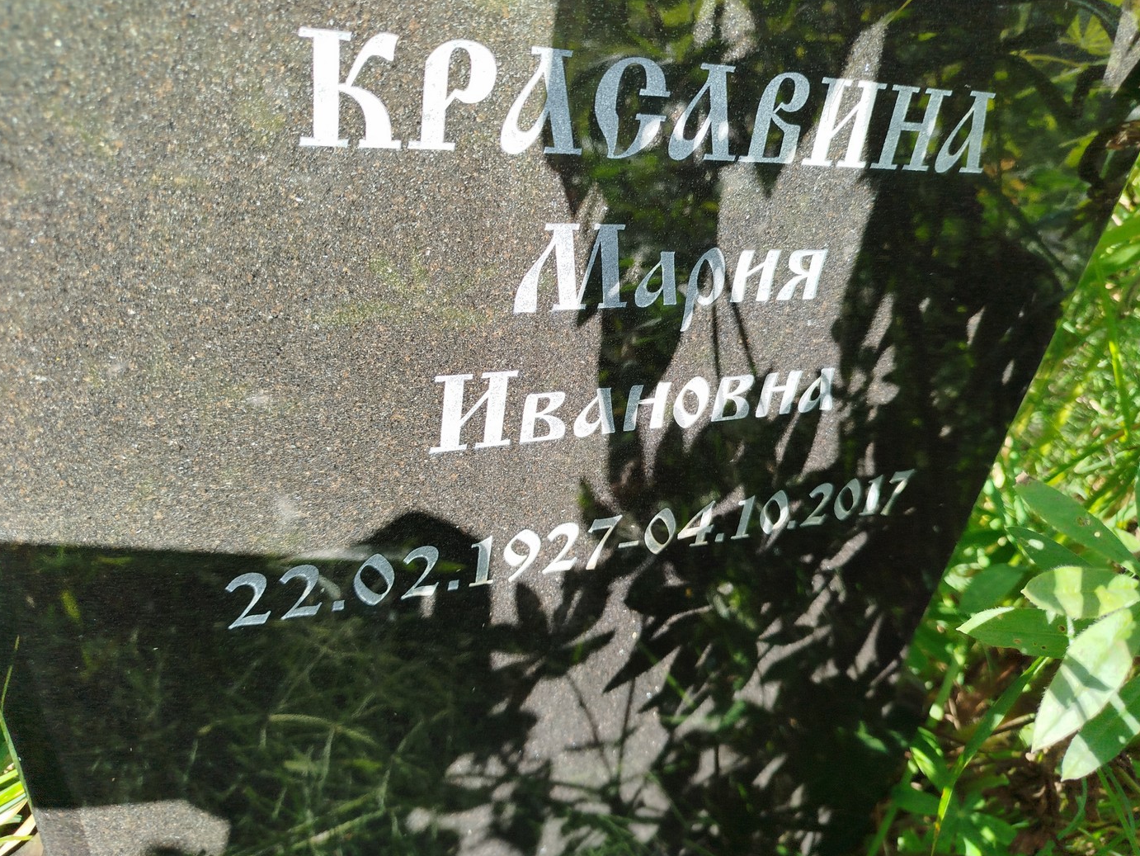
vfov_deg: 54.9
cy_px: 418
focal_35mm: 25
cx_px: 562
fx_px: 823
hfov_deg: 69.4
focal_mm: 5.31
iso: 50
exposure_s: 1/273
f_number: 1.7
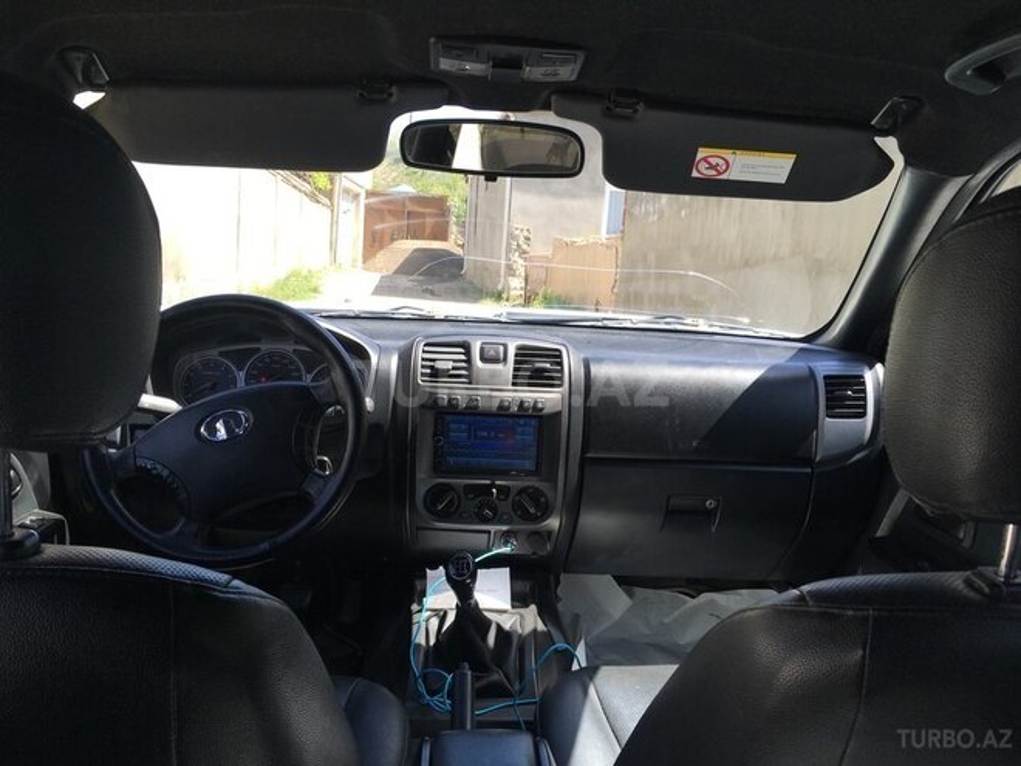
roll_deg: -4.8
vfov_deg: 48.2
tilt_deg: -6.0
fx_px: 855
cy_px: 383
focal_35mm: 29
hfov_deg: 61.7
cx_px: 510
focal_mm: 4.15
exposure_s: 1/235
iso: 25
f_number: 2.2
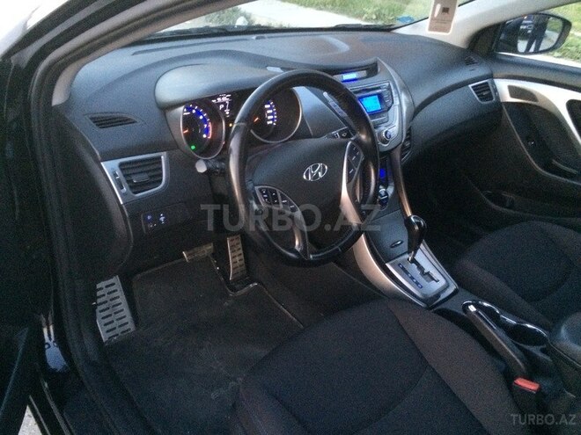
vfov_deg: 48.2
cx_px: 290
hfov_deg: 61.7
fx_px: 487
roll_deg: -4.2
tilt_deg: -32.1
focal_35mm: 29
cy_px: 218
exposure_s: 1/17
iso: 400
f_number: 2.2
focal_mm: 4.15
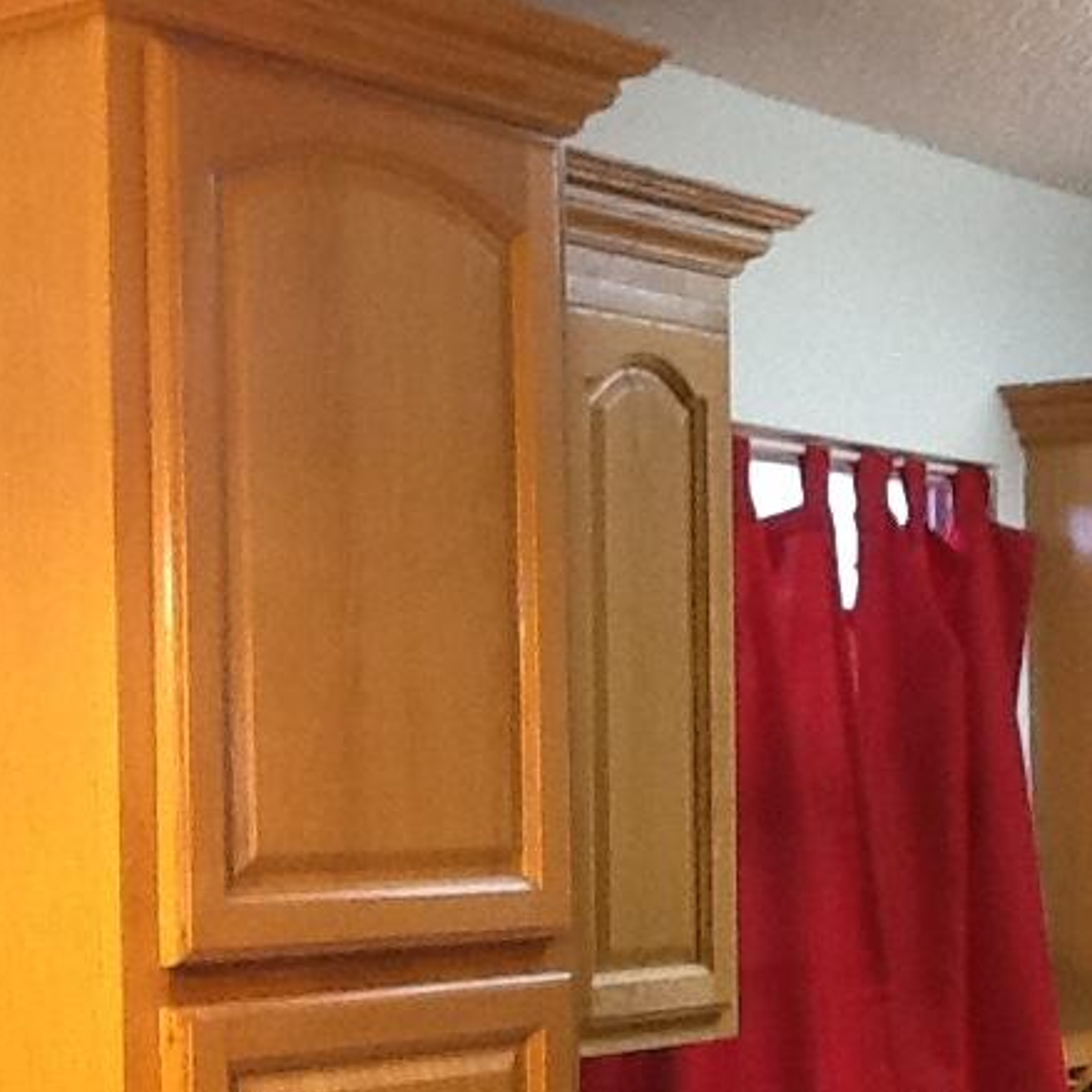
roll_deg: +1.3
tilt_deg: -2.0
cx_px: 1060
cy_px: 891
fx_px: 3034
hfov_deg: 19.9
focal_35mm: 85
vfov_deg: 20.2
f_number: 2.4
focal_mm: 2.03
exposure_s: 1/30
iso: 100
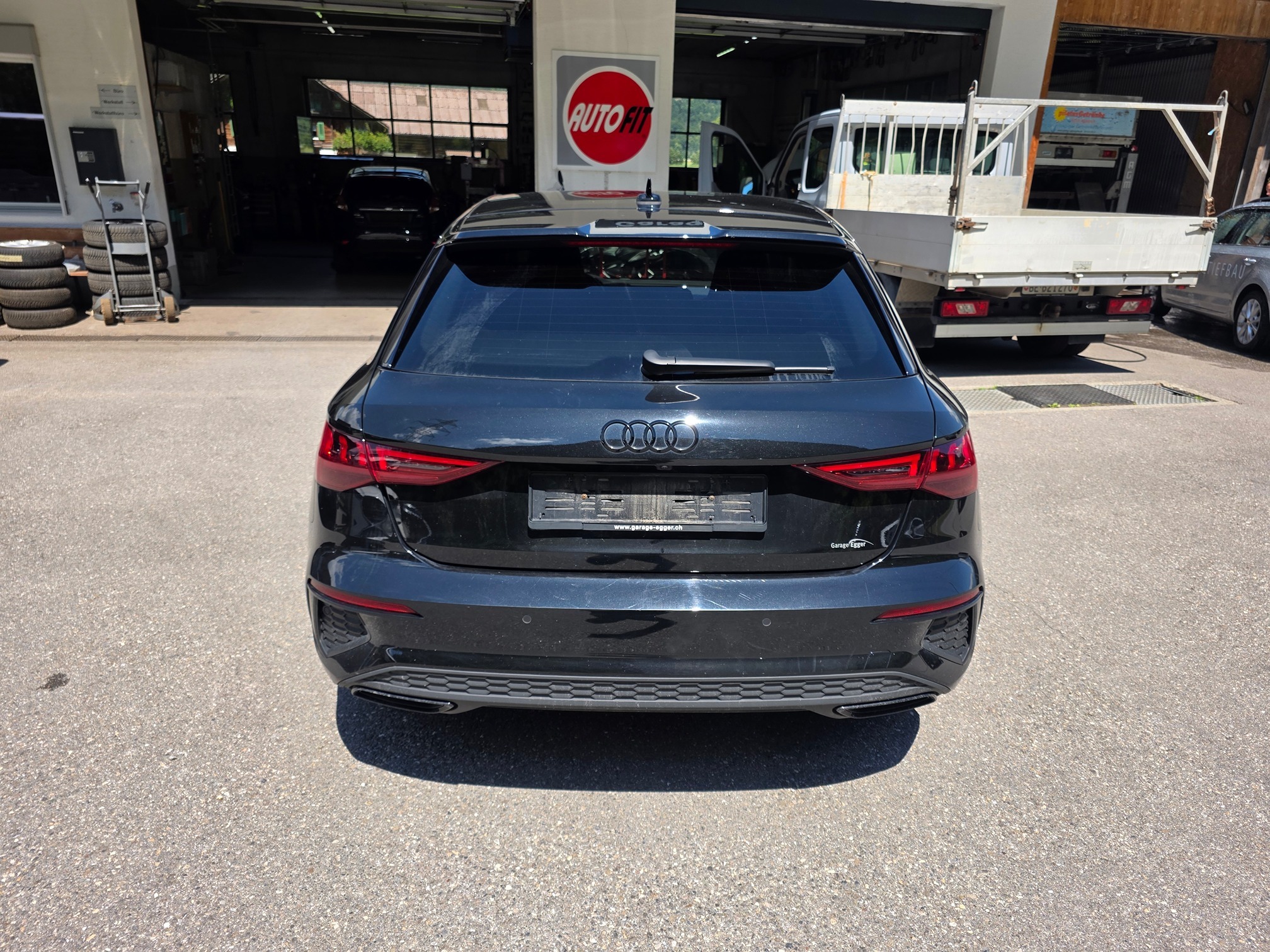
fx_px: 844
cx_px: 635
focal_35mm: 23
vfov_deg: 58.9
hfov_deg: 73.9
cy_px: 476
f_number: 1.7
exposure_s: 1/2760
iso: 80
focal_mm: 6.3
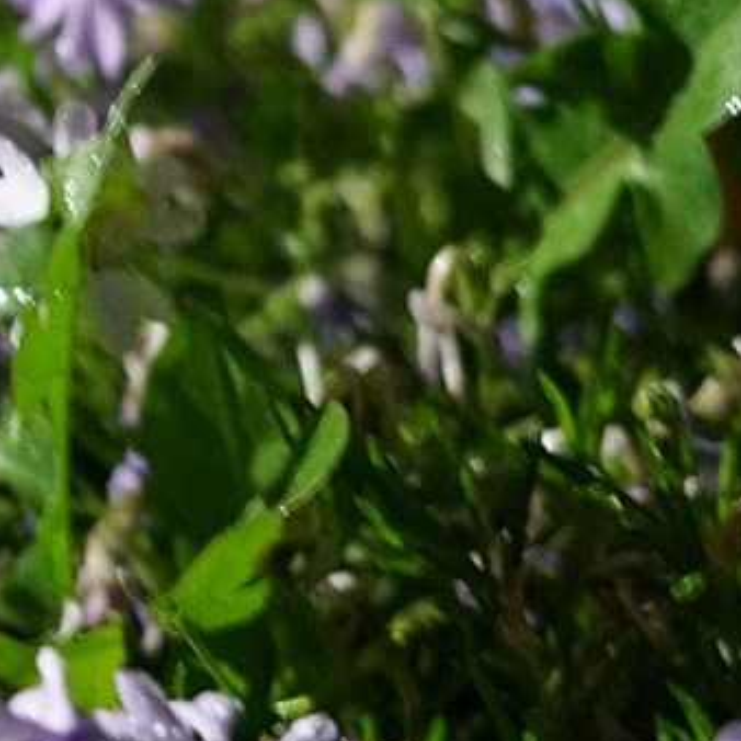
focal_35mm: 201
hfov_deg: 8.4
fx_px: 4868
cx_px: -579
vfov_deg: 8.7
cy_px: 523
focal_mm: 50
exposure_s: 1/6
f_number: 2.8
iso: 6400
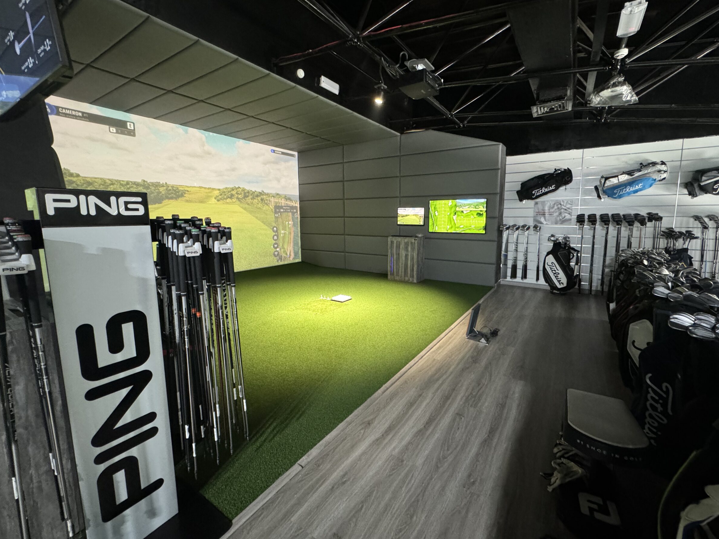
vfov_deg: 81.7
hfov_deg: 98.0
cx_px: 382
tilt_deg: -6.4
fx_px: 312
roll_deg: +0.1
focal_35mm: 15
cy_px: 255
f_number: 2.2
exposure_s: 1/60
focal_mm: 2.22
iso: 800
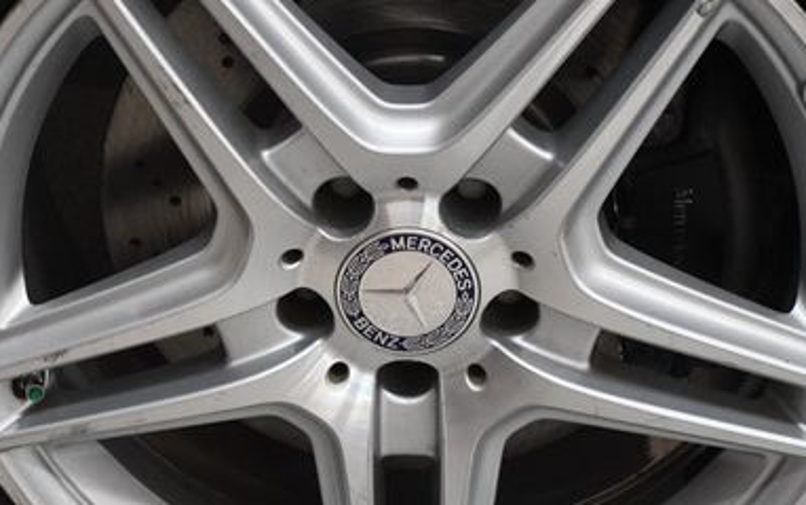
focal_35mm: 123
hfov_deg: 17.0
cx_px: 384
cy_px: 281
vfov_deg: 10.7
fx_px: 2703
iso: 2800
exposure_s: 1/125
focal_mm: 48
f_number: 4.5
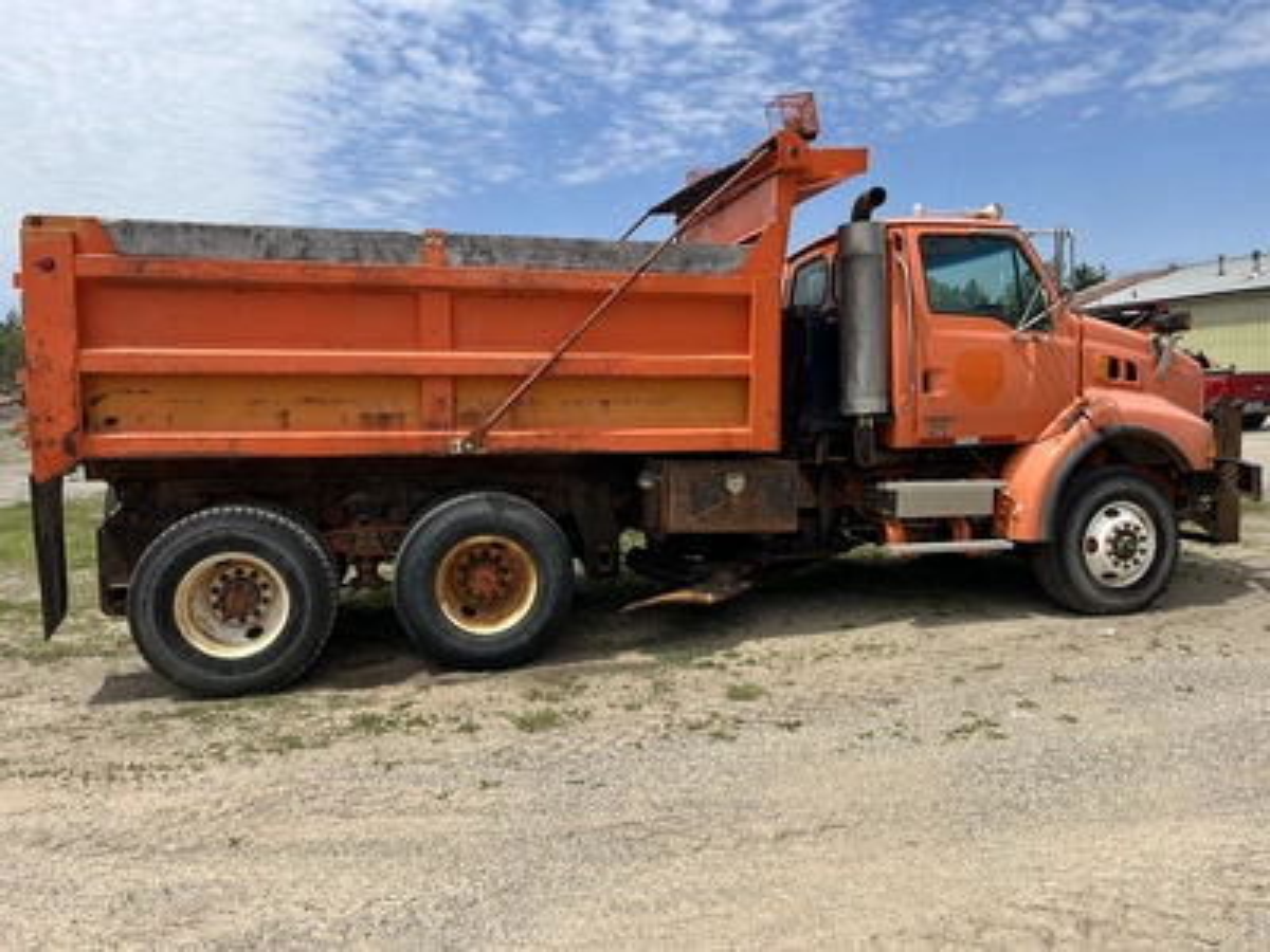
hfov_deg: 67.3
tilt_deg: -4.9
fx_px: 954
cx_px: 635
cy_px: 476
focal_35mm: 26
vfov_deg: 53.1
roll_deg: +0.3
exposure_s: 1/3745
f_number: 1.6
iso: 50
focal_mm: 5.1
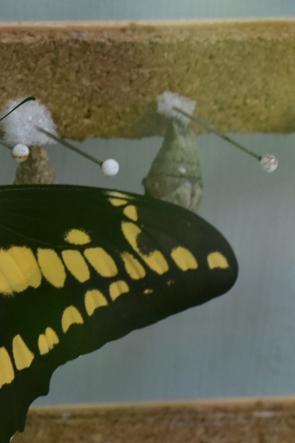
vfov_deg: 5.0
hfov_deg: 3.3
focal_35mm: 413
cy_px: 333
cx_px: -30
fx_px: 5079
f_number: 9
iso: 1250
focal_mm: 112
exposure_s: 1/125
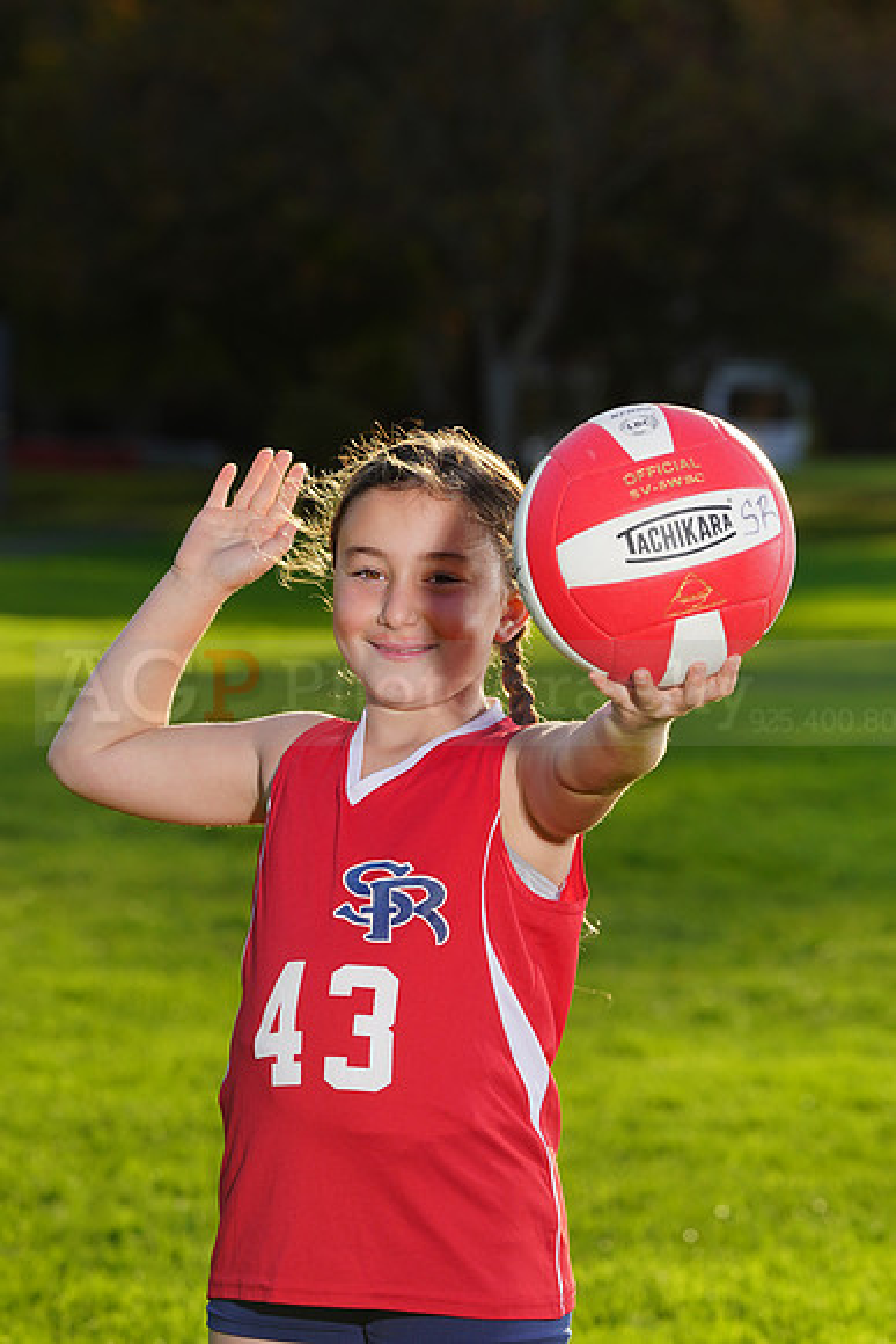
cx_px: 448
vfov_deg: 9.3
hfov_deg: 6.2
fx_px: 8245
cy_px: 672
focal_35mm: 221
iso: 200
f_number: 10
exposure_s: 1/250
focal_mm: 221
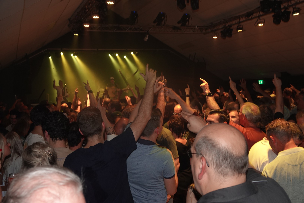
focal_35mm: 39
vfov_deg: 34.2
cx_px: 152
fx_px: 329
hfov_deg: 49.6
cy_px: 102
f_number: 3.2
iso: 400
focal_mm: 14.16
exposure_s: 1/40
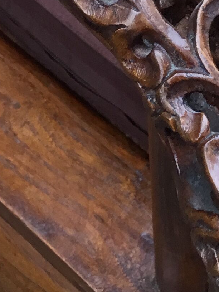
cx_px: 170
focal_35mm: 124
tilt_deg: -52.6
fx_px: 1046
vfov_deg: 15.6
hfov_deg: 11.9
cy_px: 13
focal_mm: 3.3
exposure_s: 1/33
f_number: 2.4
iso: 32
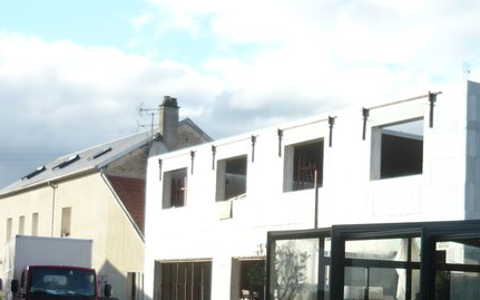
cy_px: 254
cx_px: 343
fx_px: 850
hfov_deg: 31.1
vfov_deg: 19.7
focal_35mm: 65
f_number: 2.8
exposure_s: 1/640
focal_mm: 5.5
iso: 100
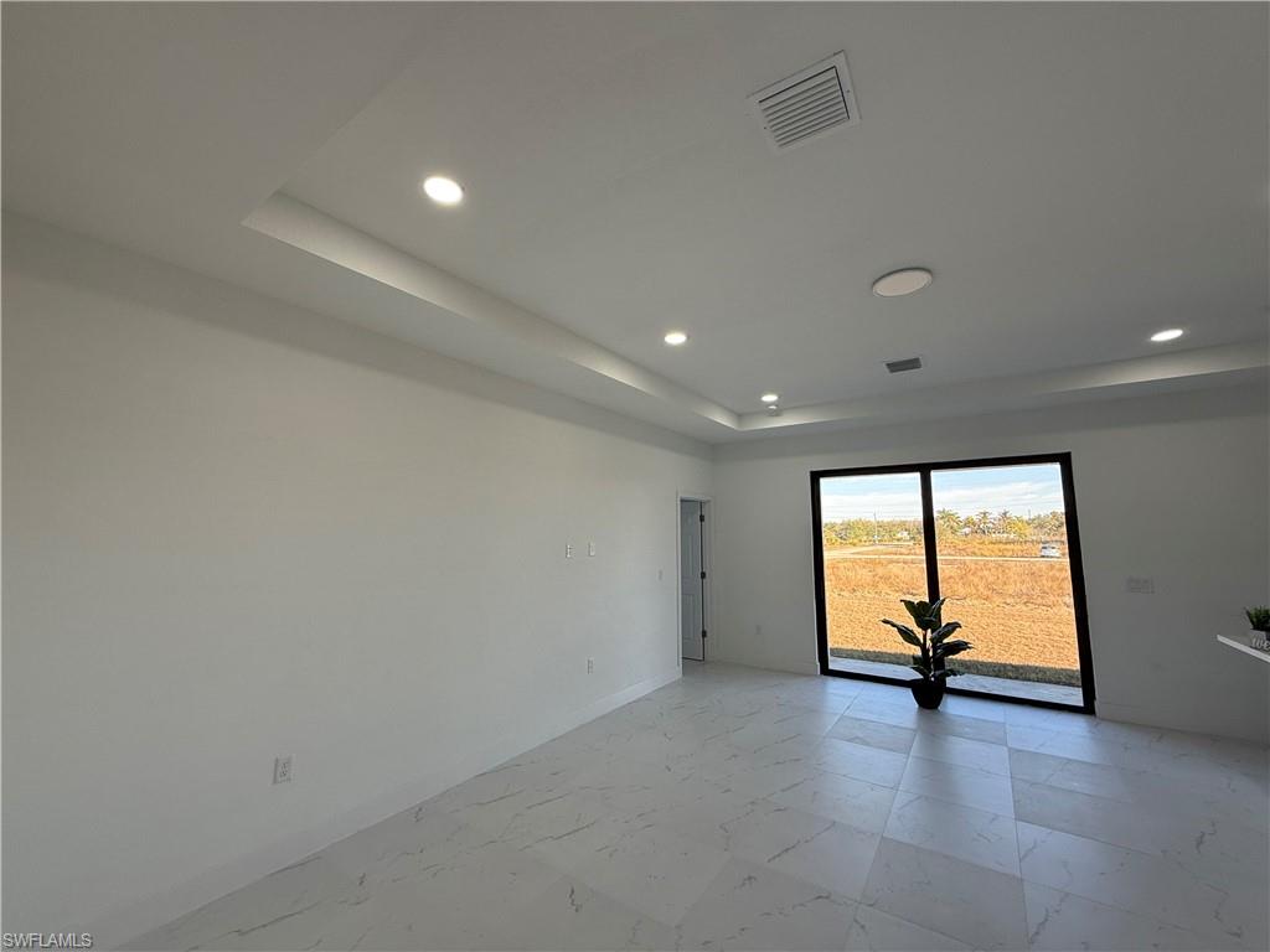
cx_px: 635
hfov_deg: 102.1
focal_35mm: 14
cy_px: 476
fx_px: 514
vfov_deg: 85.7
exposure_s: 1/132
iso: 64
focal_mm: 2.22
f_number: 2.2
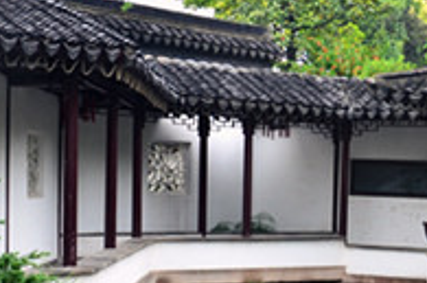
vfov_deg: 14.8
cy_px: 297
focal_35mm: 90
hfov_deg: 22.1
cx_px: 383
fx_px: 1065
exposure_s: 1/100
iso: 400
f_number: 9
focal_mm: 18
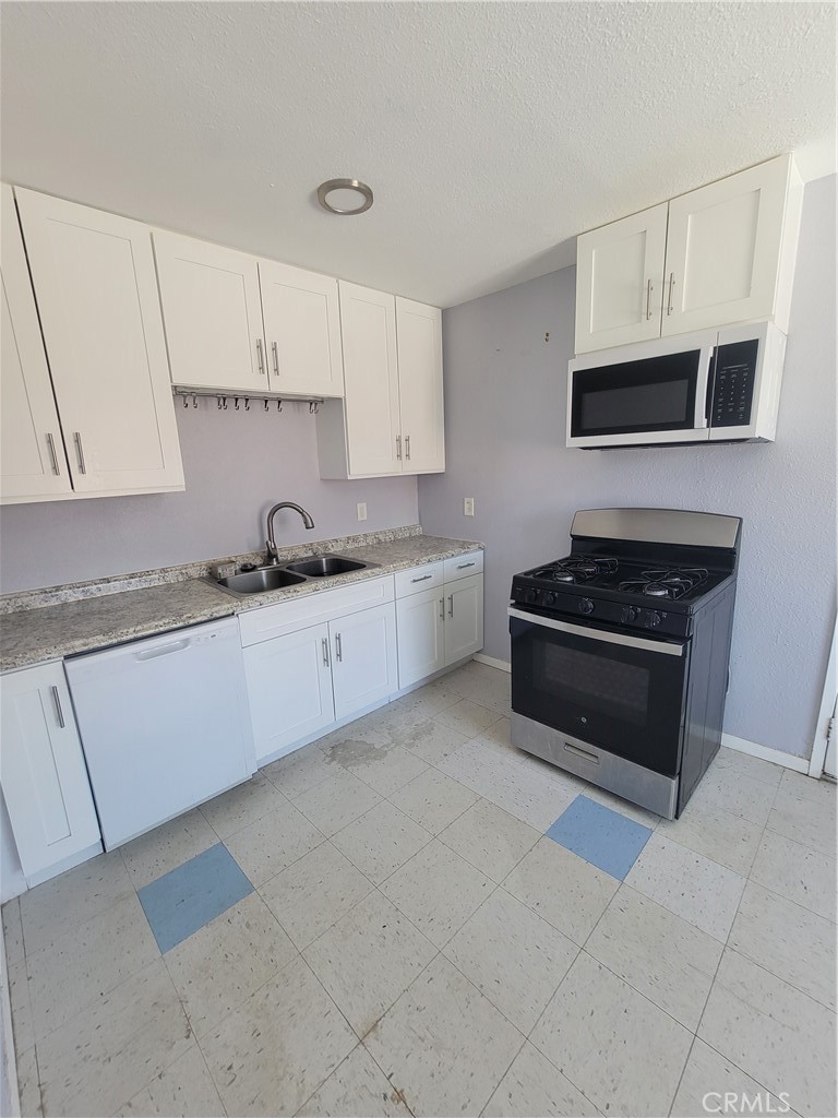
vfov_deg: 106.2
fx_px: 420
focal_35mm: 13
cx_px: 419
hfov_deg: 89.9
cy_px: 559
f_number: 2.2
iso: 125
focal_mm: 2.2
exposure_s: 1/60
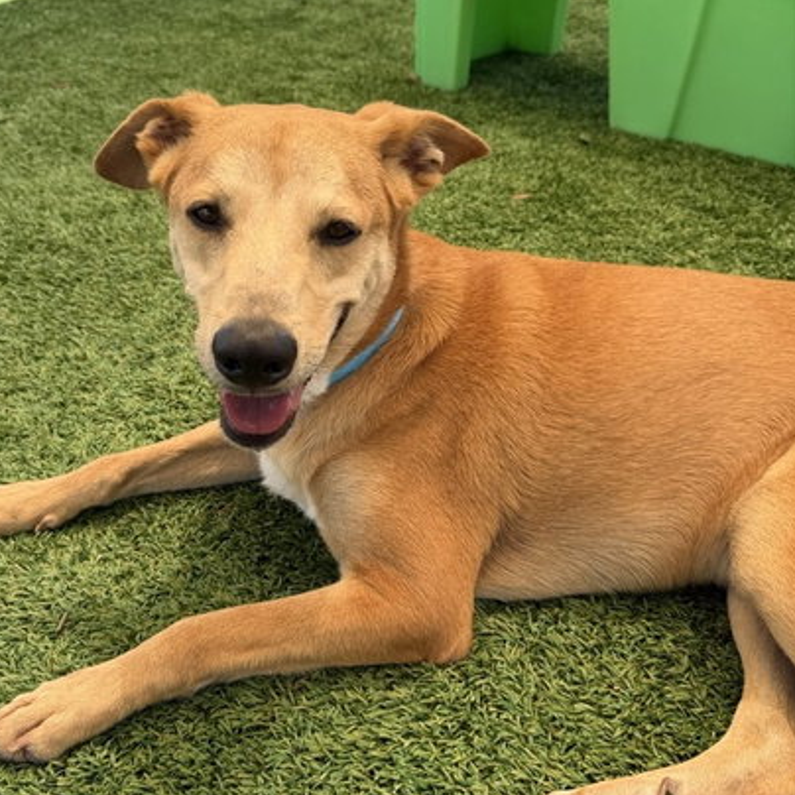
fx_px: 909
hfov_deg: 47.1
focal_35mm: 35
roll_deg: +5.9
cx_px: 352
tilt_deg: -32.3
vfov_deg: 47.2
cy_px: 383
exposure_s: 1/1139
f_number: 1.78
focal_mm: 6.76
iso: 80
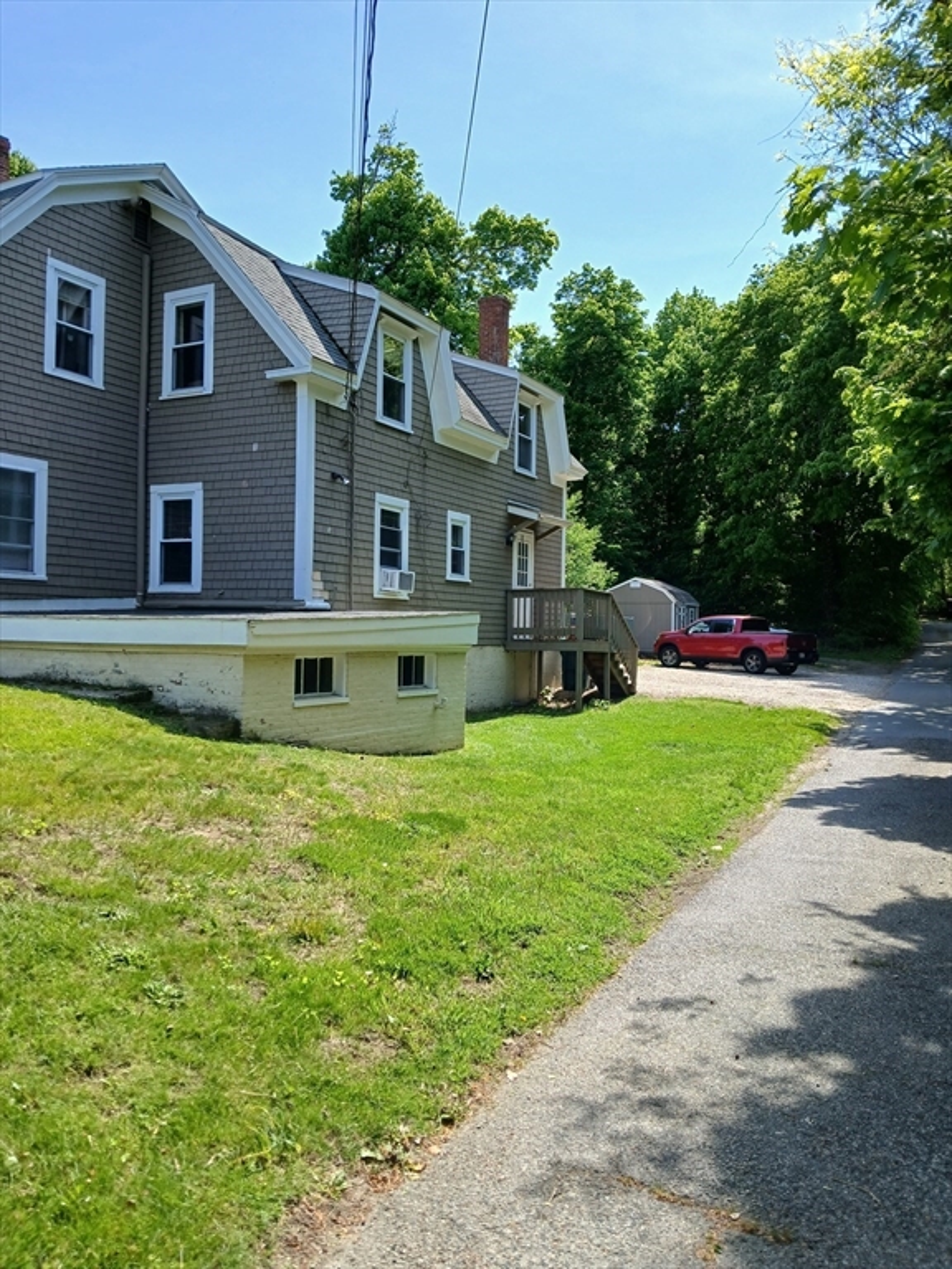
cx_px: 476
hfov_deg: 53.1
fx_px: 953
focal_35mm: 26
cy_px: 634
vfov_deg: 67.3
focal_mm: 3.98
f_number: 1.8
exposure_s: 1/385
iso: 20
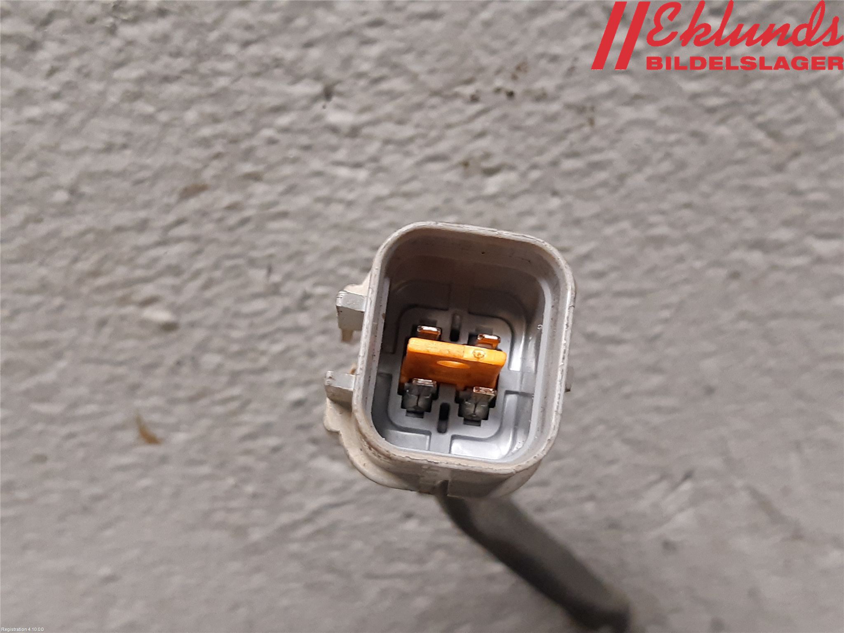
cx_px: 422
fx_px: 634
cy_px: 316
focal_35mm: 26
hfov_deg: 67.3
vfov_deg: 53.1
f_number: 1.7
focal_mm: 3.93
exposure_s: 1/33
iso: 200
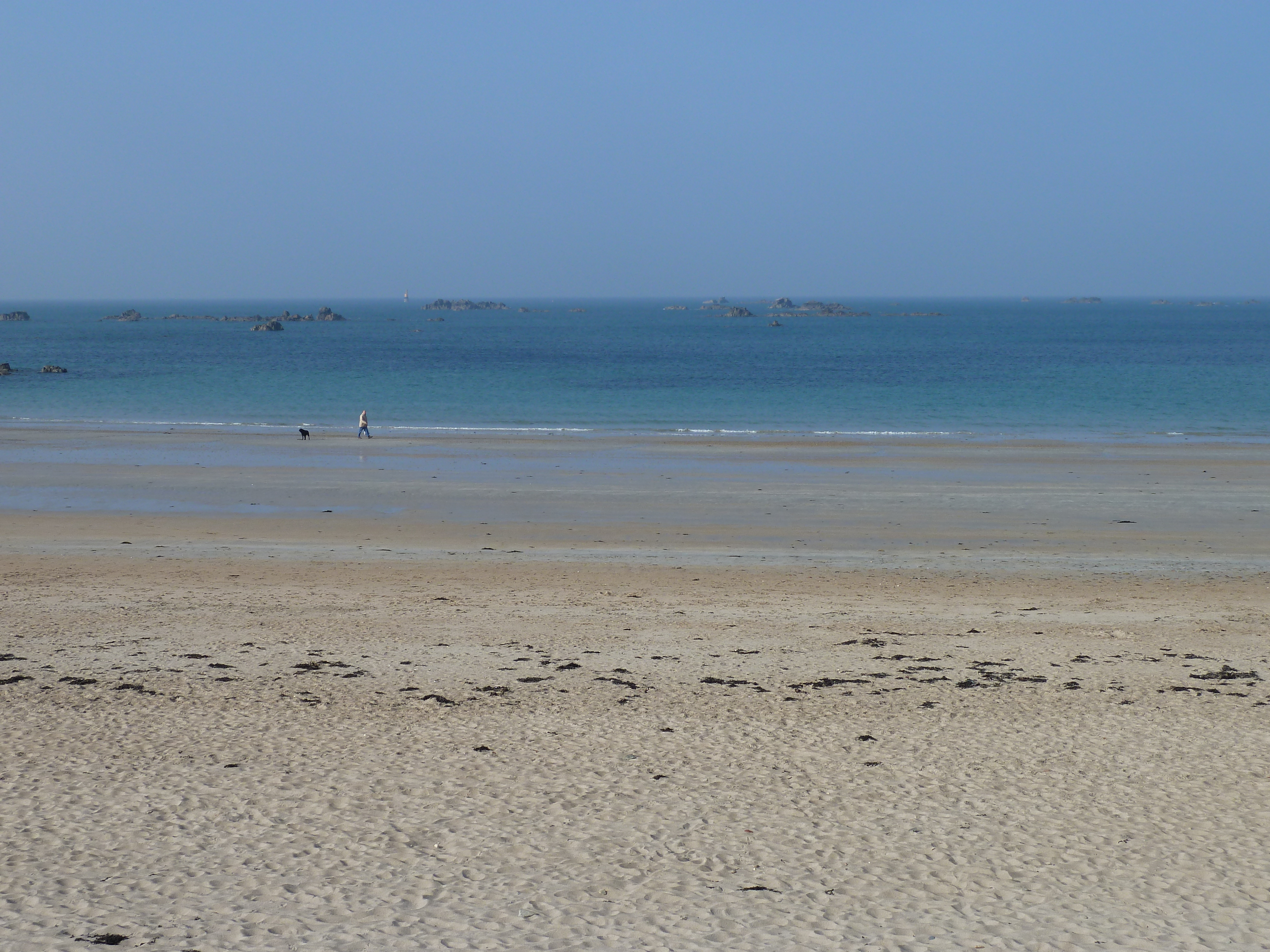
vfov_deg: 28.0
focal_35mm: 52
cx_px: 635
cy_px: 476
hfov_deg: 36.8
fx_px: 1908
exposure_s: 1/500
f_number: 5
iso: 80
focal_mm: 8.5
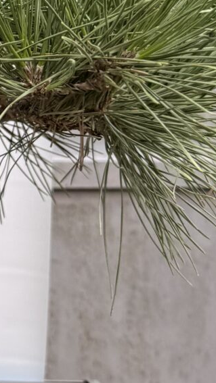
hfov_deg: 9.2
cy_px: -14
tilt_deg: +2.9
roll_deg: +0.5
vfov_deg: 17.7
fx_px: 1201
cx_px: -307
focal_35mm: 118
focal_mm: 6.76
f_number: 1.78
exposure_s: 1/840
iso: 80
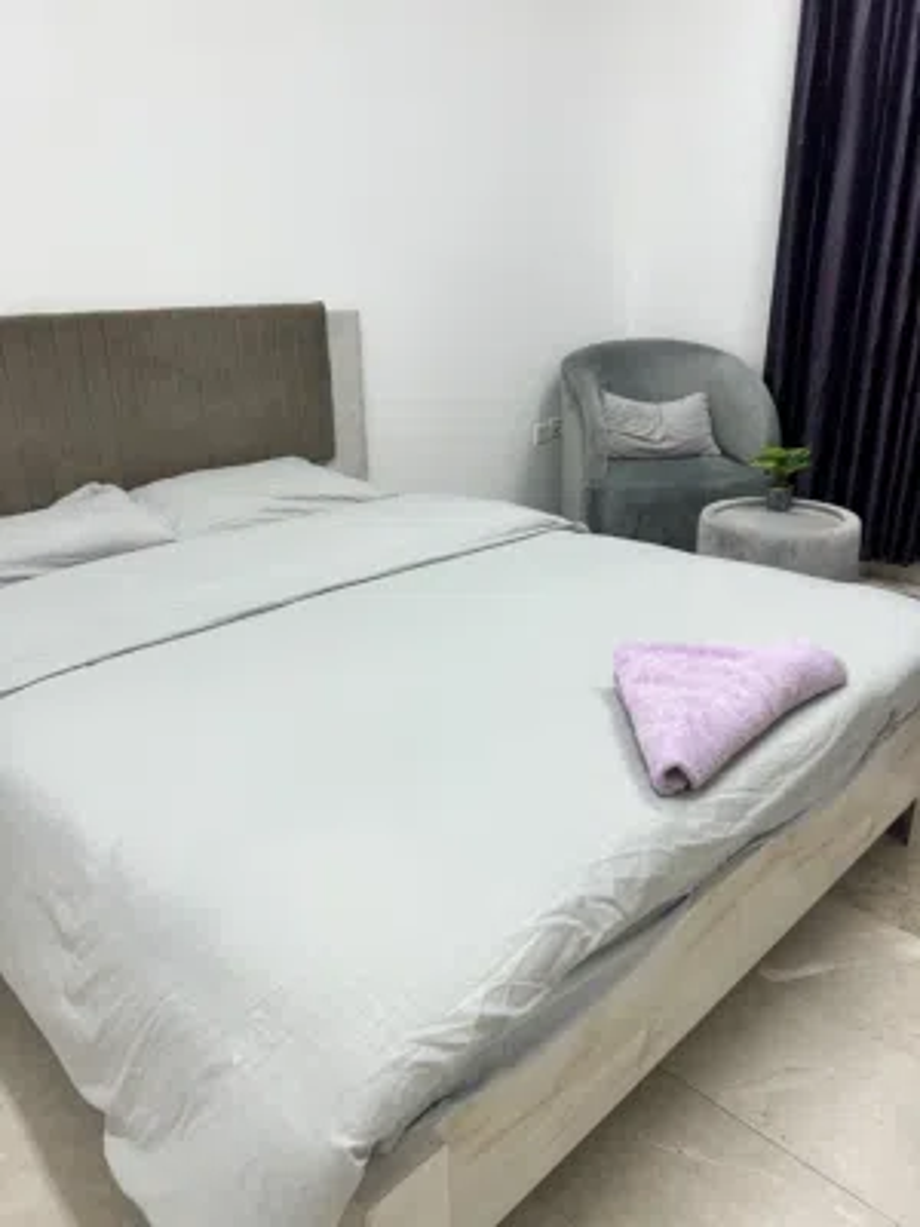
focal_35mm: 26
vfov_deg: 67.3
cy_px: 614
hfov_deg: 53.1
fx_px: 921
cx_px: 460
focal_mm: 5.7
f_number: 1.5
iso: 80
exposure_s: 1/50
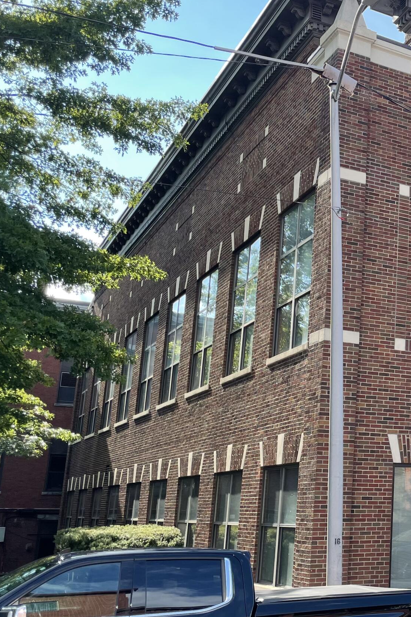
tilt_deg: +14.8
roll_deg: -0.9
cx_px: 465
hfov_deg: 25.3
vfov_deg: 40.3
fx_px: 839
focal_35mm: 49
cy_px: 306
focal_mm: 4.2
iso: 32
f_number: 1.6
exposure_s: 1/903
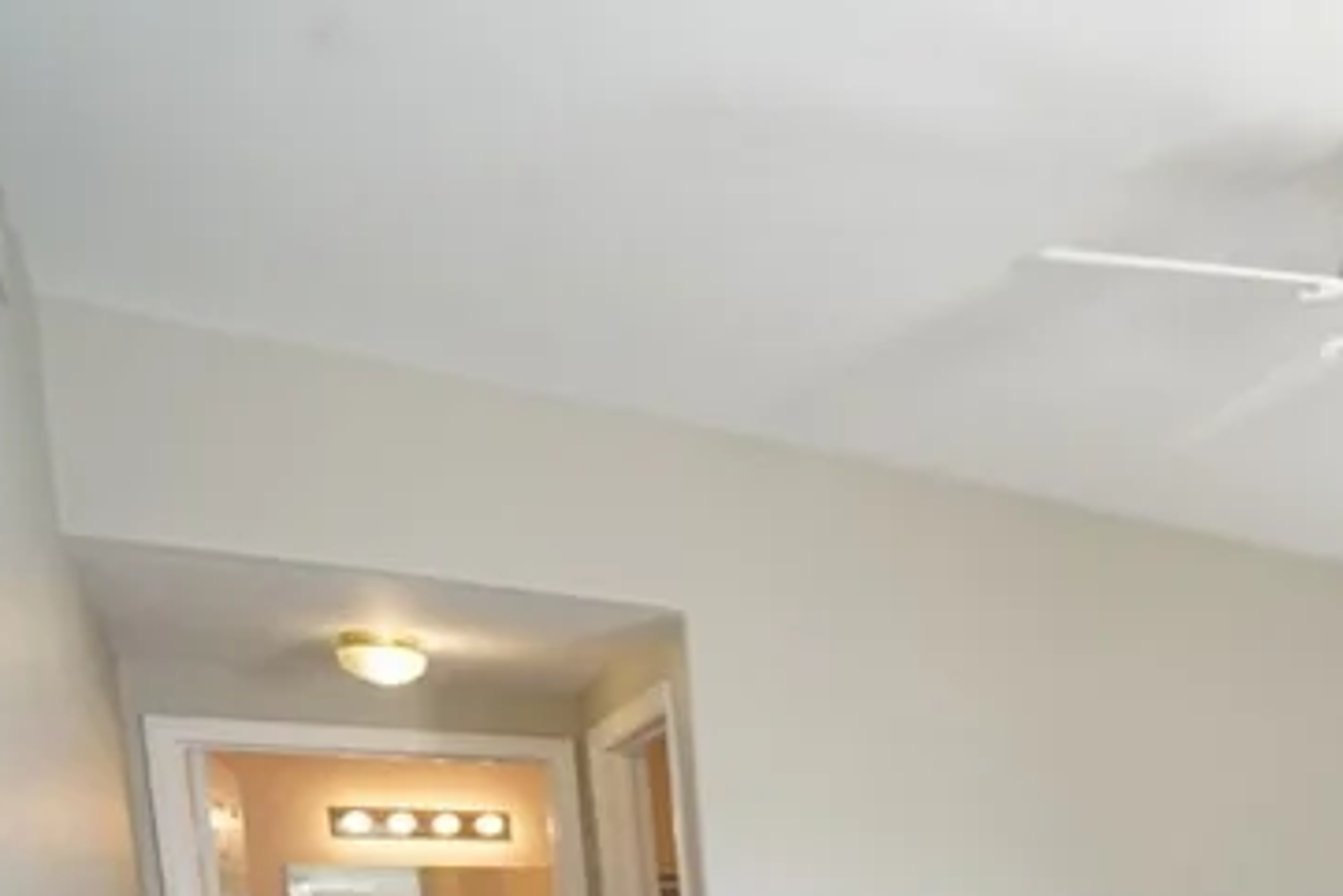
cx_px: 1455
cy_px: 1091
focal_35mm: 34
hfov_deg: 43.9
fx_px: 1269
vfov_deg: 32.0
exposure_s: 1/125
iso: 3200
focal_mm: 12
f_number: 7.1
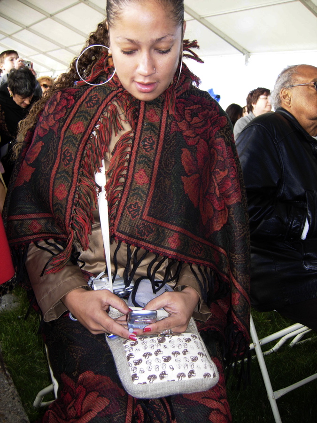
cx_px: 158
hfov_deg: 39.7
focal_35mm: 36
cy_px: 212
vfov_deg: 51.4
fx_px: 440
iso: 51
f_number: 2.7
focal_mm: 7.5
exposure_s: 1/46.5
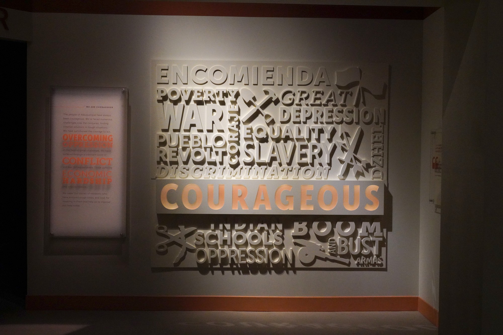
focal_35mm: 36
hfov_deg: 53.1
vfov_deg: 36.9
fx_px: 503
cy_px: 168
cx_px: 252
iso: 10000
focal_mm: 36
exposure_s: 1/80
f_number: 20
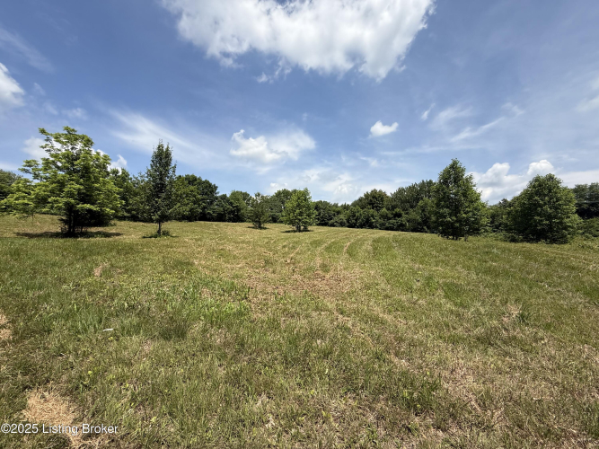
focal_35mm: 14
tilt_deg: +5.2
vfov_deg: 85.7
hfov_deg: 102.1
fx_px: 242
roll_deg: -0.5
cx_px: 300
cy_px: 224
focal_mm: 2.22
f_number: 2.2
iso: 50
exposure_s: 1/2320
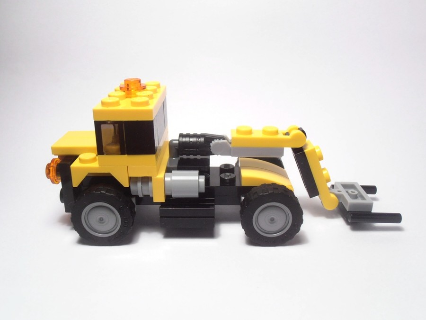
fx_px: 455
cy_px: 160
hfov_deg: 50.1
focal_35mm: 37
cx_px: 213
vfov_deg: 38.7
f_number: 3.9
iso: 80
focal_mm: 6.61
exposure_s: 1/50
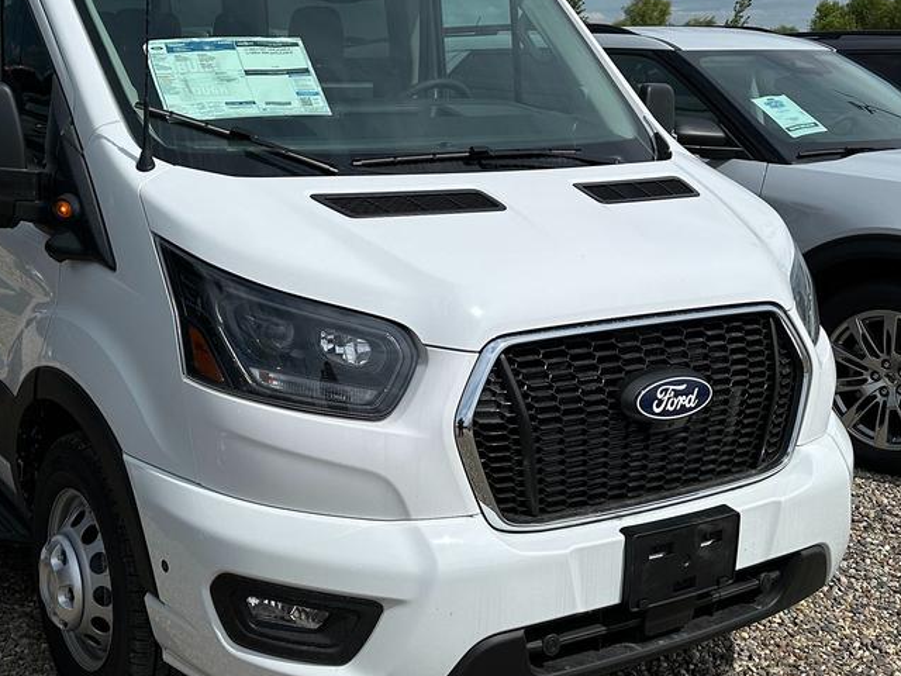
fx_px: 1249
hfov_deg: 39.3
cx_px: 328
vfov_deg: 30.2
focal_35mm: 48
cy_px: 270
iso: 80
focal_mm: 6.86
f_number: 1.78
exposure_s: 1/10753
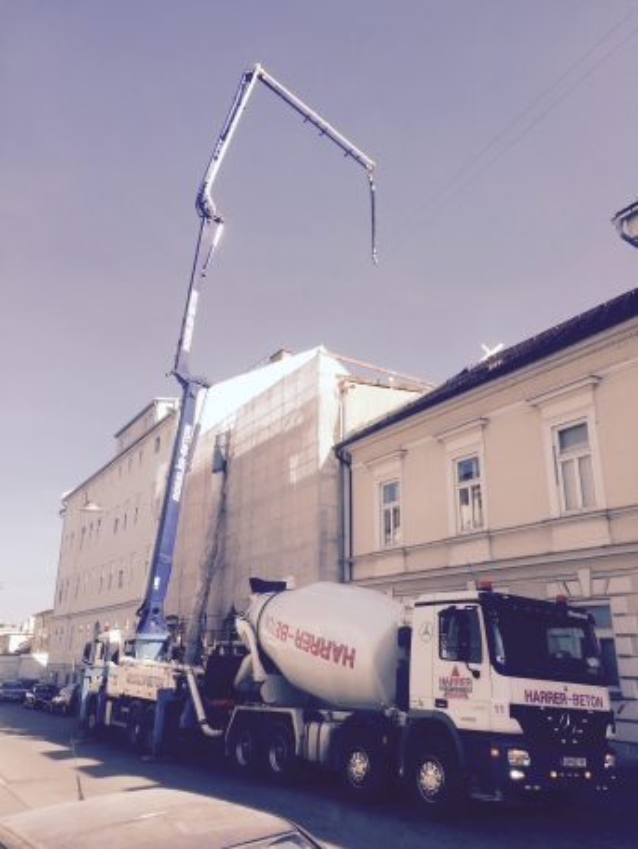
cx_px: 319
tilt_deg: +17.5
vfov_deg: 61.6
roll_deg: -0.9
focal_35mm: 29
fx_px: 712
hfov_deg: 48.2
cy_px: 424
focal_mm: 4.15
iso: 32
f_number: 2.2
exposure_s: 1/1364
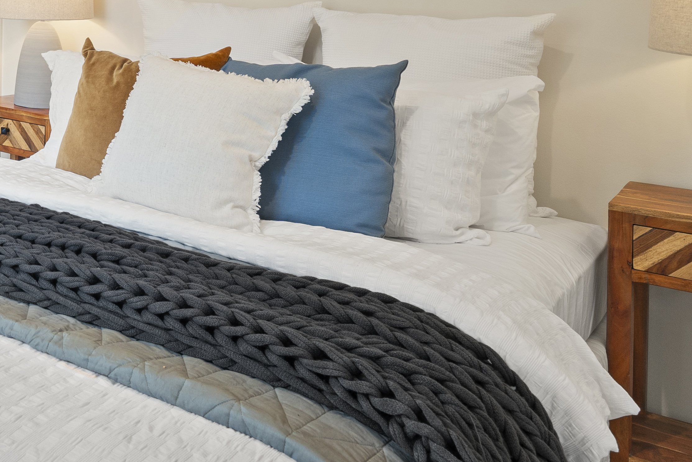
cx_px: -64
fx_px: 846
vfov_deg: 28.7
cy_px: 3
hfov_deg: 37.5
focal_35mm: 44
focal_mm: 14
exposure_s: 1/5
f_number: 7.1
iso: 400
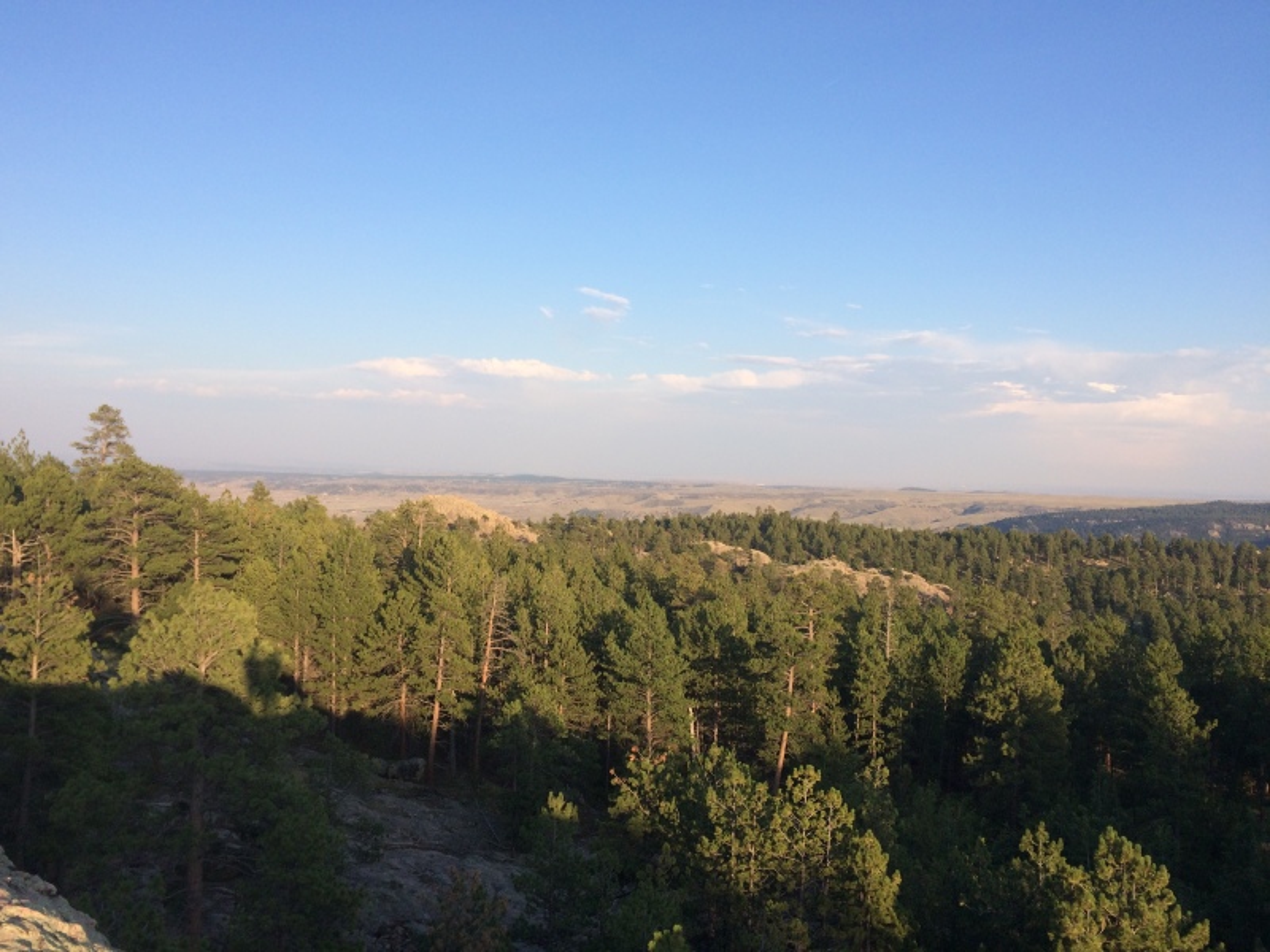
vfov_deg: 48.2
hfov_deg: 61.7
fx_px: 1064
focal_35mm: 29
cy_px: 476
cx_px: 635
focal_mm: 4.15
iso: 32
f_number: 2.2
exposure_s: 1/1080
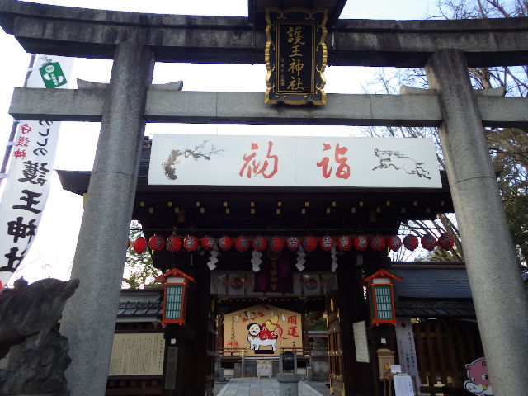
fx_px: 381
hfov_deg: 69.4
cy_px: 198
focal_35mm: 25
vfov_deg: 54.9
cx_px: 264
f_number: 2.8
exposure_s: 1/250
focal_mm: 4.5
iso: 125
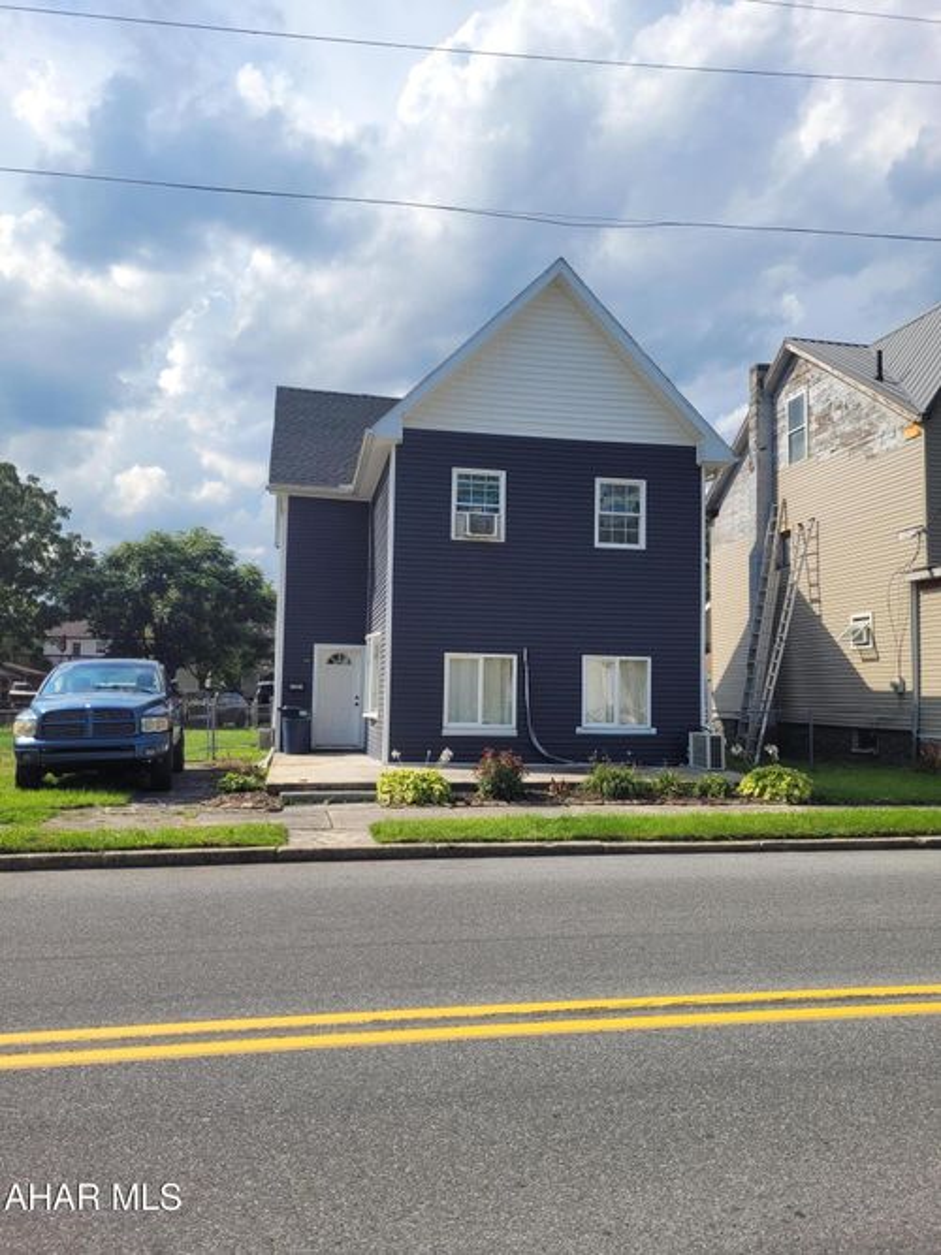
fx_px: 943
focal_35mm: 26
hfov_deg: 53.0
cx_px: 470
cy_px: 628
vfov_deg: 67.3
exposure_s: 1/2544
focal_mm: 5.4
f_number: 1.8
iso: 40
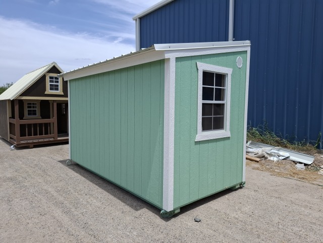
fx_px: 215
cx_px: 162
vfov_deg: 58.9
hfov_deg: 73.9
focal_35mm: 23
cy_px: 122
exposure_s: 1/1681
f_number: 1.8
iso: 50
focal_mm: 5.54
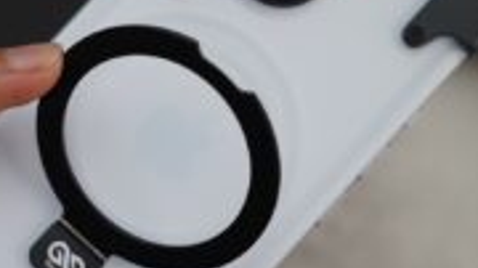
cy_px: 145
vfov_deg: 8.6
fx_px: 1773
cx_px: 135
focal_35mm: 140
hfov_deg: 15.3
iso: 400
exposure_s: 1/60
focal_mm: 60
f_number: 4
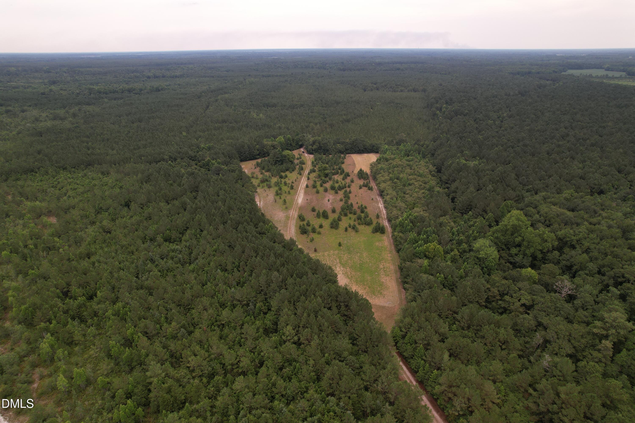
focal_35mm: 22
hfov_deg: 78.6
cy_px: 212
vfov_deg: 57.2
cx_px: 318
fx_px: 388
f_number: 2.8
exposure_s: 1/15
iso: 110
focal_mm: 8.38
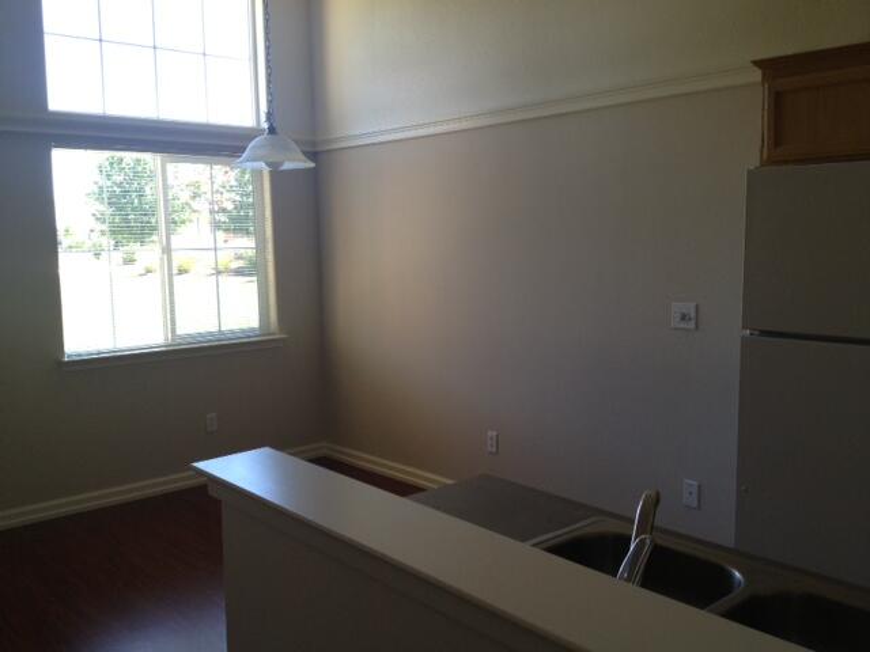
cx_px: 435
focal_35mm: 35
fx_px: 880
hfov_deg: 52.6
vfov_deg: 40.7
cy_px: 326
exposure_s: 1/60
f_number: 2.4
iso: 50
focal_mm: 4.28
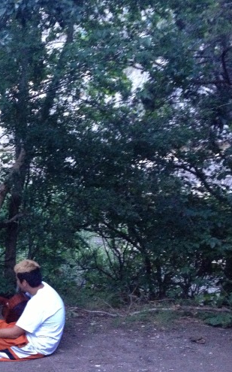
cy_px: 201
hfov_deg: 20.5
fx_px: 608
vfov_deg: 34.0
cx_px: -29
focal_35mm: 60
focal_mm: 4.28
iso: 500
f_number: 2.4
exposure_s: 1/15
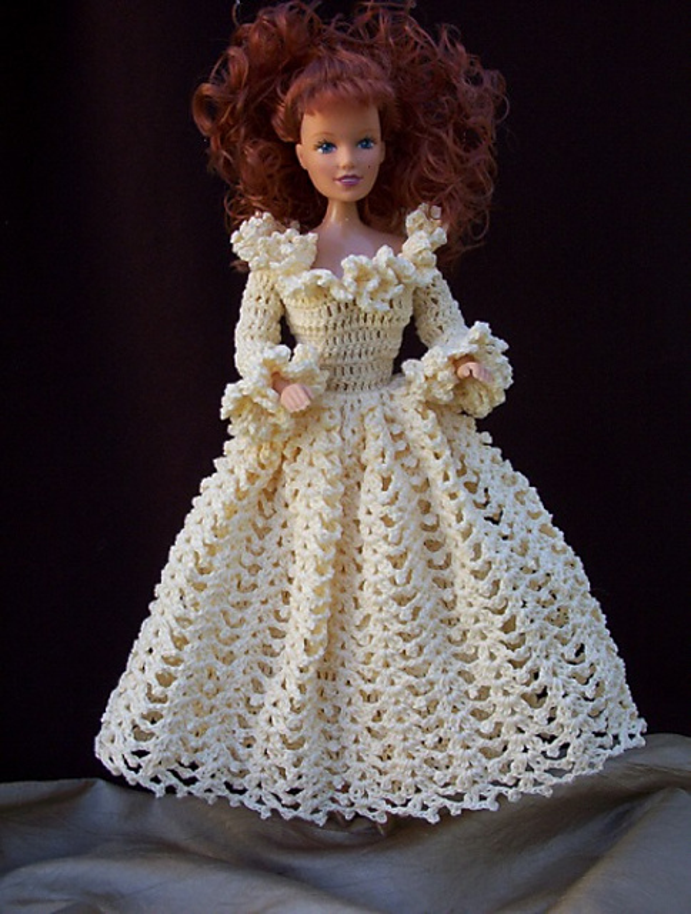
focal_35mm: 39
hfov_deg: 37.0
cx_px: 346
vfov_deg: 47.7
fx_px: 1033
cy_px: 457
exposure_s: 1/157
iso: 100
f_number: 4.5
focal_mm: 6
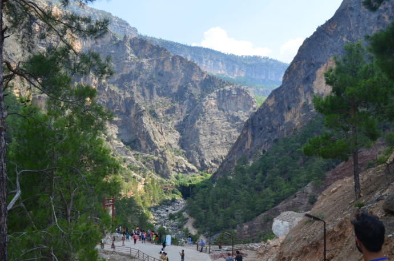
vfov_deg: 34.1
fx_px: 426
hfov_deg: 49.6
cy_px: 130
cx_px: 197
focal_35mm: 39
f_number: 10
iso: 400
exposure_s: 1/250
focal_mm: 26
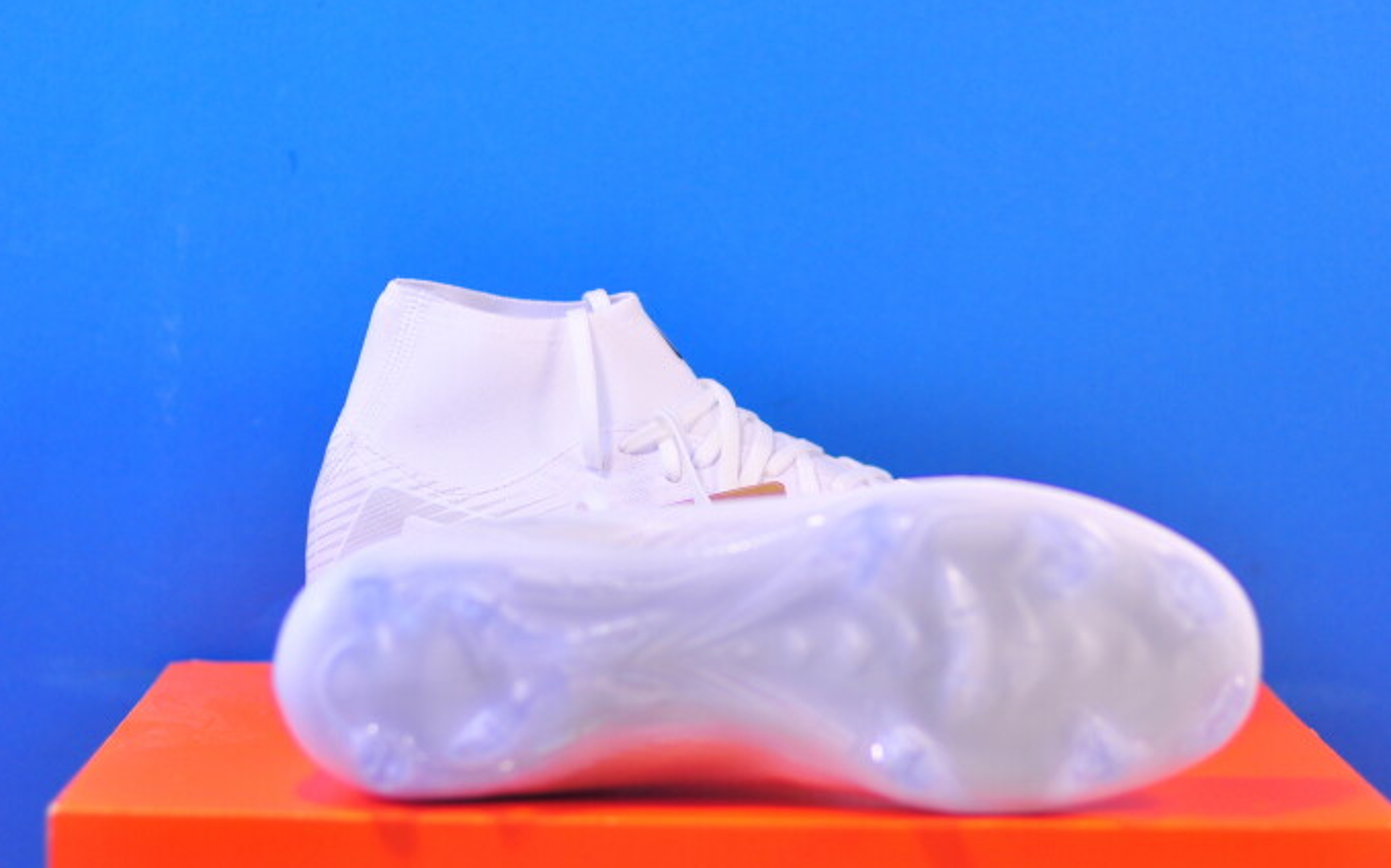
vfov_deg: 14.5
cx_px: 727
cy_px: 390
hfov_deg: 23.0
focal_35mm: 90
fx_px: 3411
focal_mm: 50
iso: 250
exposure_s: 1/320
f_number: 2
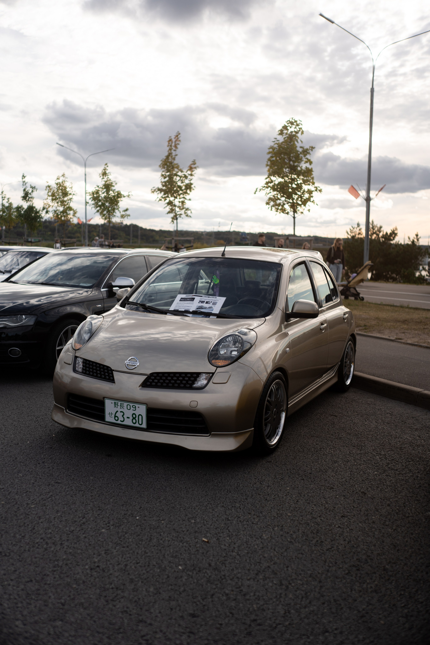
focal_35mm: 35
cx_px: 215
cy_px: 322
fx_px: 627
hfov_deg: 37.9
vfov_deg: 54.4
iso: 100
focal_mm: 35
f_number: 2.2
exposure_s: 1/2500
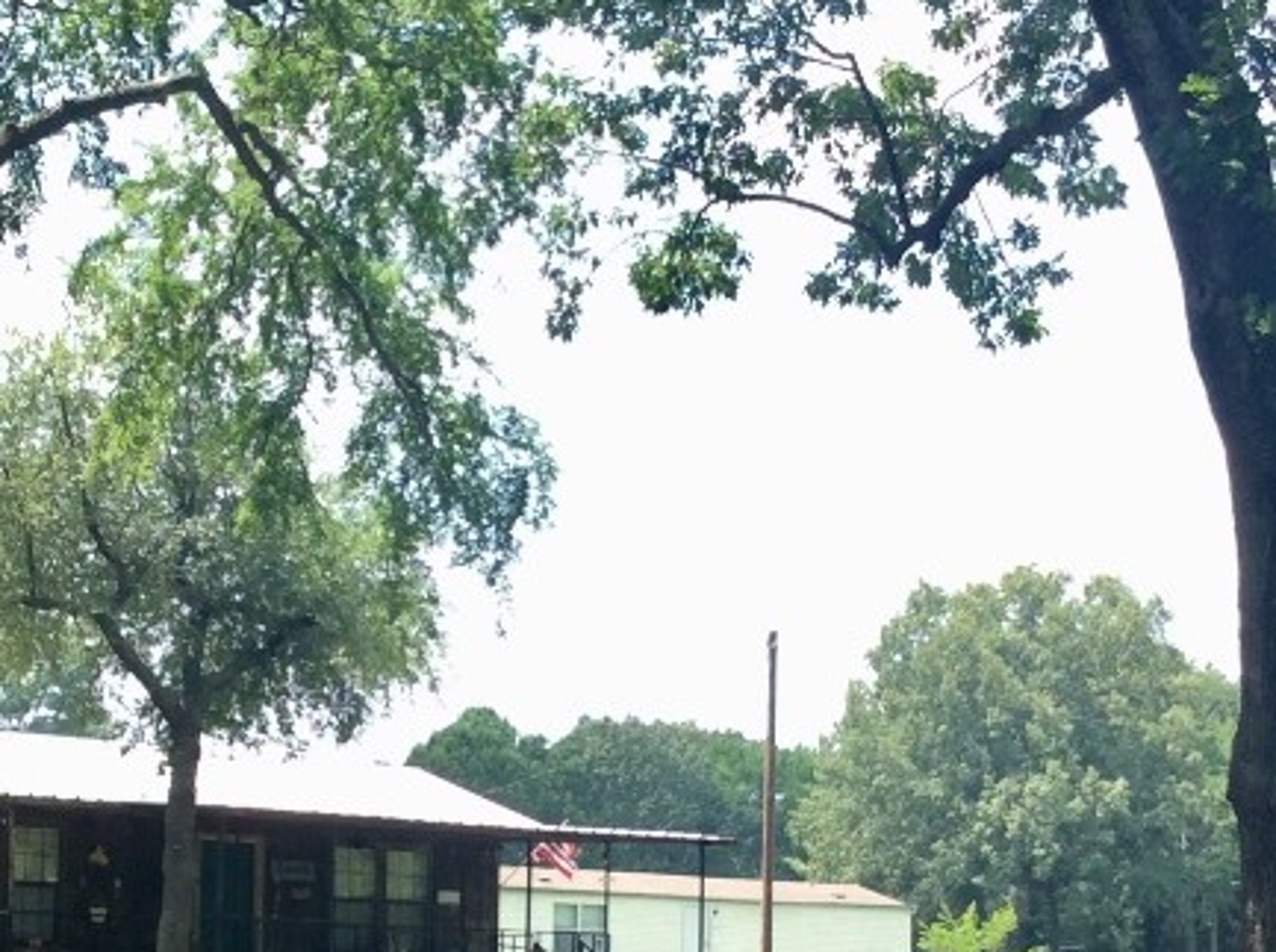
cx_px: 430
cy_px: 746
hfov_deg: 25.6
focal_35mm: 76
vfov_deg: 19.1
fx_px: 2796
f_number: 2.4
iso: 32
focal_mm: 3.3
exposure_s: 1/411
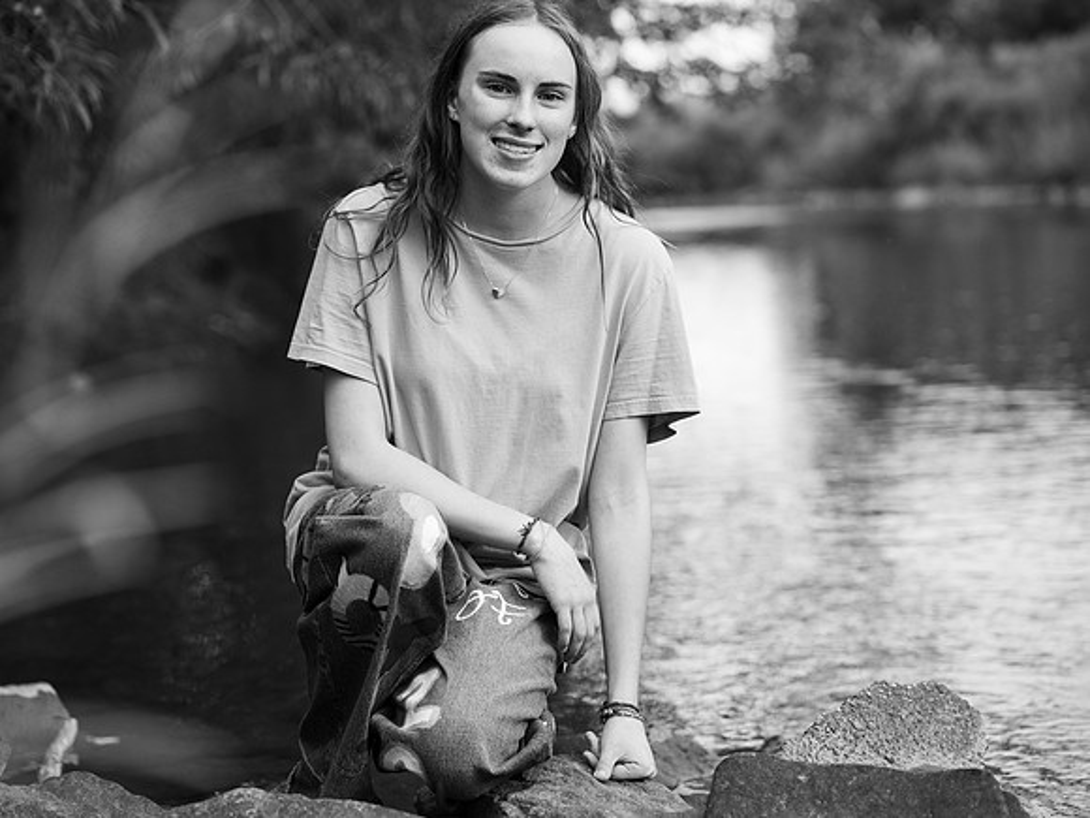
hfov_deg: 21.3
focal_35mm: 92
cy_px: 409
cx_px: 545
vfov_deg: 16.1
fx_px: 2897
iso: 800
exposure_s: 1/320
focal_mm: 85
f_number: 3.2
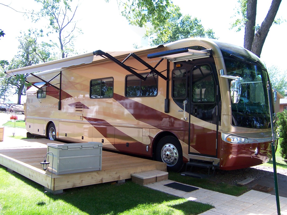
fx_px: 274
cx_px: 144
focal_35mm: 33
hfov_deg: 55.4
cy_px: 108
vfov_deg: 42.9
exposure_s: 1/125
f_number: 3.4
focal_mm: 5.5
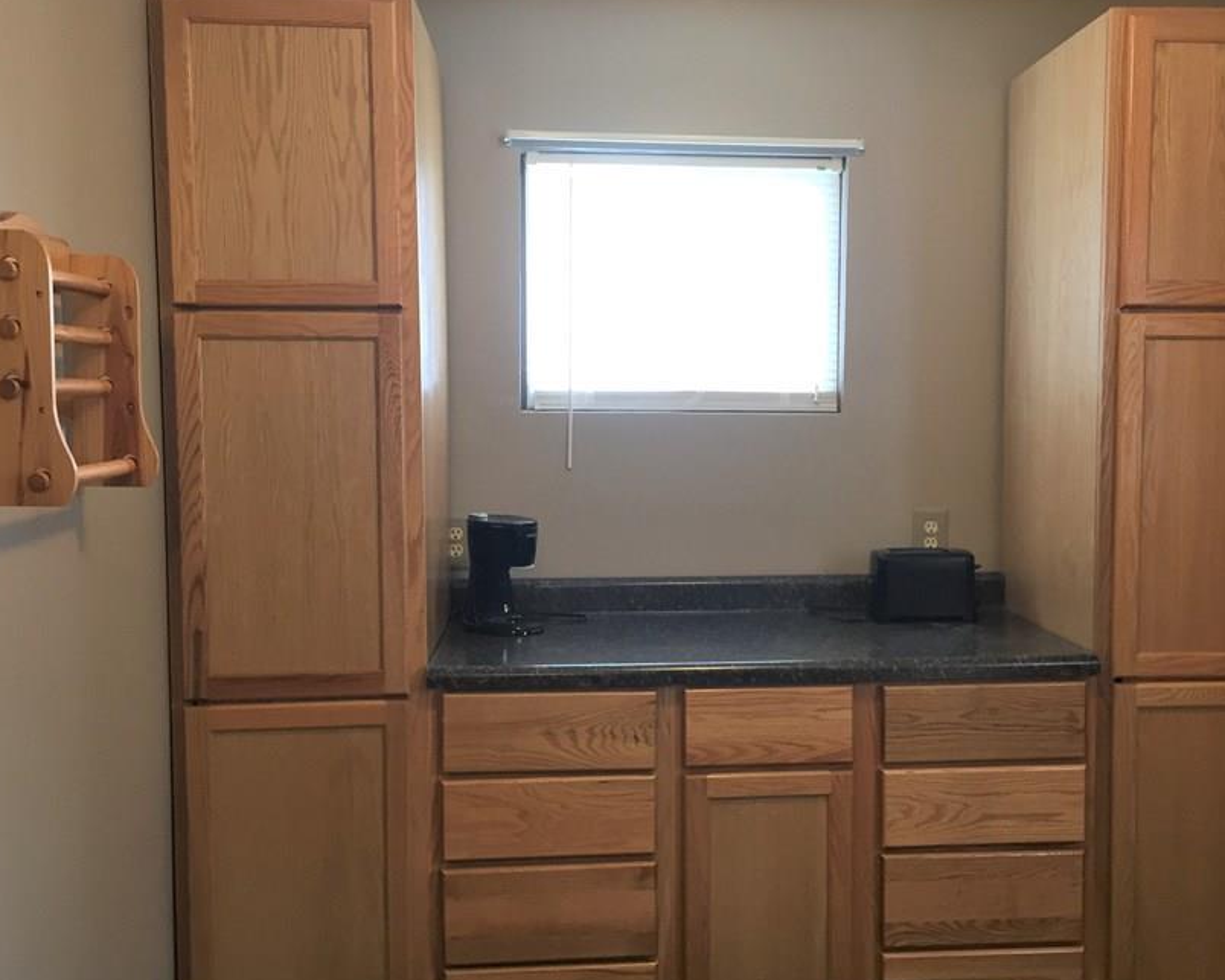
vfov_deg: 41.1
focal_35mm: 36
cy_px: 502
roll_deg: -2.2
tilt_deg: -4.2
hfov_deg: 50.1
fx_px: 1305
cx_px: 694
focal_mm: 4.15
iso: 80
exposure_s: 1/30
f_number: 2.2
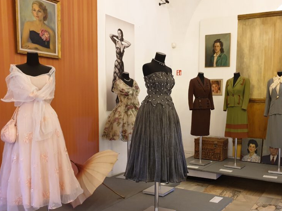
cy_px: 128
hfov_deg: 50.7
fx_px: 293
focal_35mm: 36
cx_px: 179
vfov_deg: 39.5
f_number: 1.5
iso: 400
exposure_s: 1/50
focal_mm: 4.3
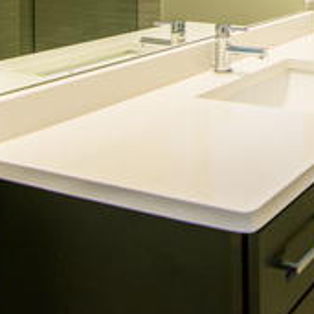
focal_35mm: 53
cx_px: 362
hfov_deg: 28.8
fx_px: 540
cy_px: -50
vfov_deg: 28.7
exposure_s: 1/25
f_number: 2.8
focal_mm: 11
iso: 200
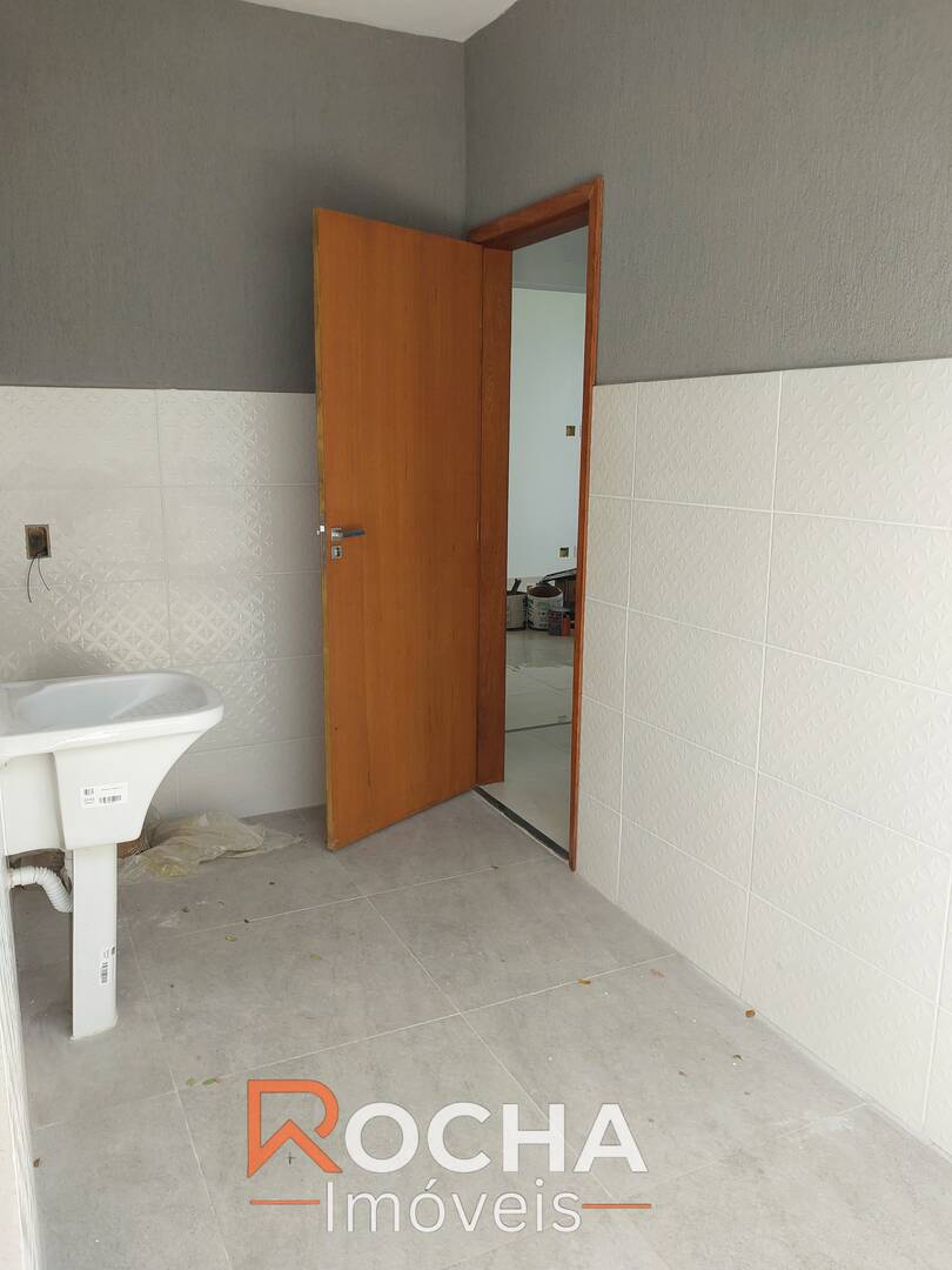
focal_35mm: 30
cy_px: 635
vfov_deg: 60.0
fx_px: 1100
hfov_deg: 46.8
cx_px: 476
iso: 40
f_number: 1.8
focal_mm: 4.6
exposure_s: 1/120
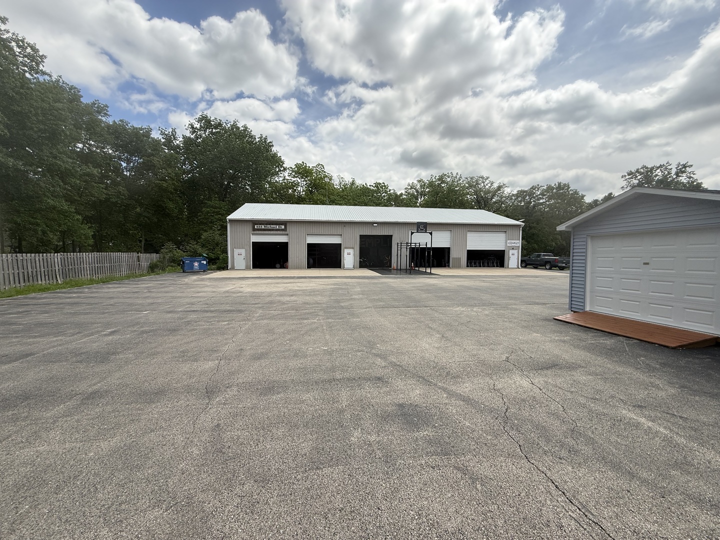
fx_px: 291
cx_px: 360
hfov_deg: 102.1
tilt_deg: -4.2
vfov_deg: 85.7
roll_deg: -0.4
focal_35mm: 14
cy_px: 270
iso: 50
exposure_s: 1/2092
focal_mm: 2.22
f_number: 2.2
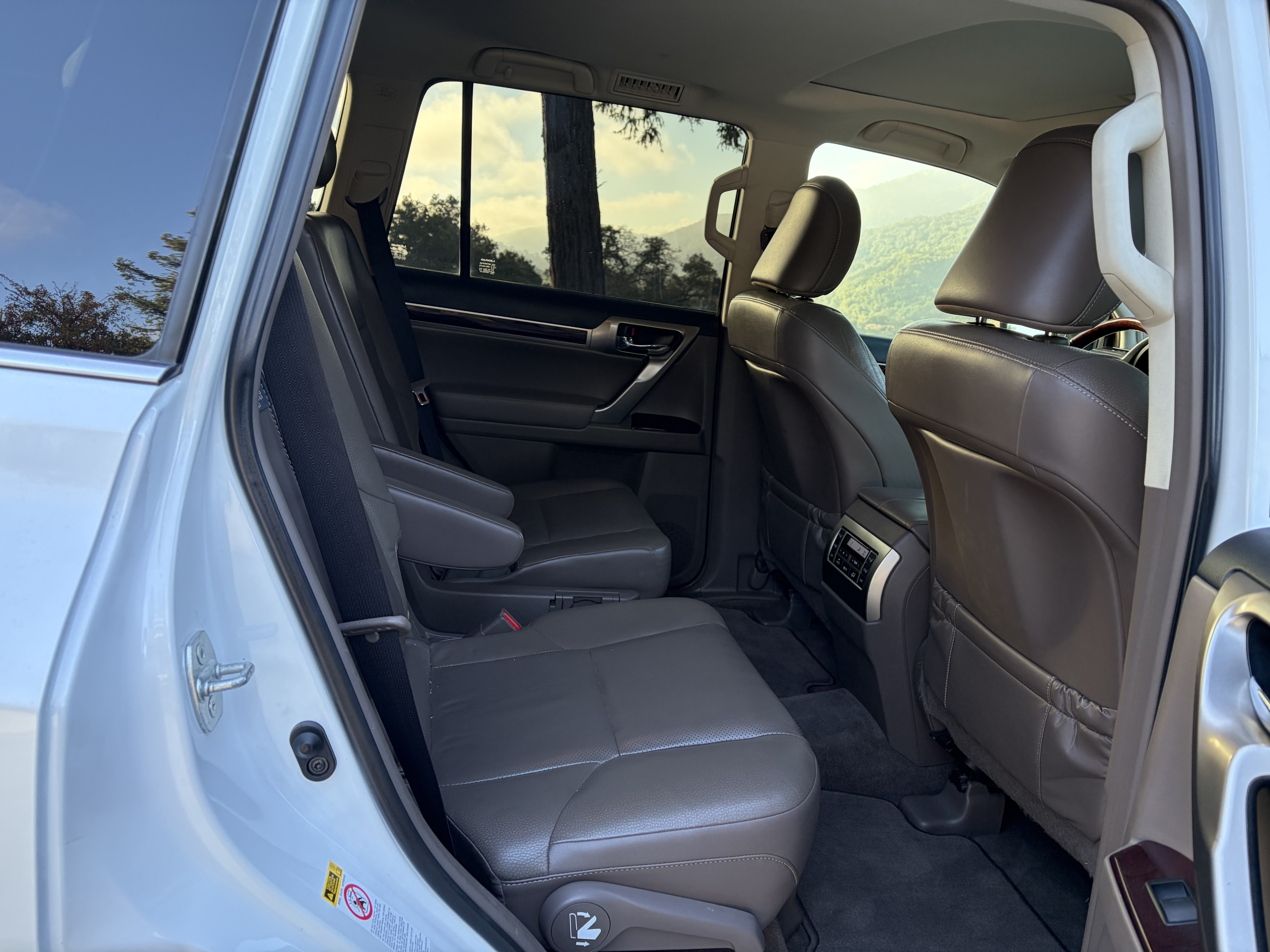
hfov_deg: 67.3
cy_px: 476
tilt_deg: -11.8
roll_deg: +2.0
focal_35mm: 26
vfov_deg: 53.1
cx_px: 635
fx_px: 954
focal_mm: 5.96
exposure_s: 1/162
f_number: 1.6
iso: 100
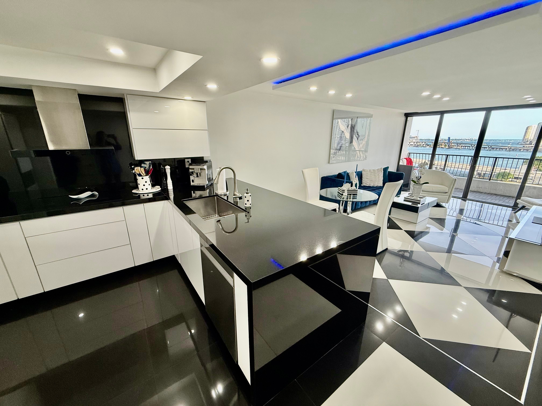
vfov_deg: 85.7
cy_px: 203
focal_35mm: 14
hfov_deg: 102.1
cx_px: 271
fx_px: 219
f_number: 2.2
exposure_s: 1/120
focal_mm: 2.22
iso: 160
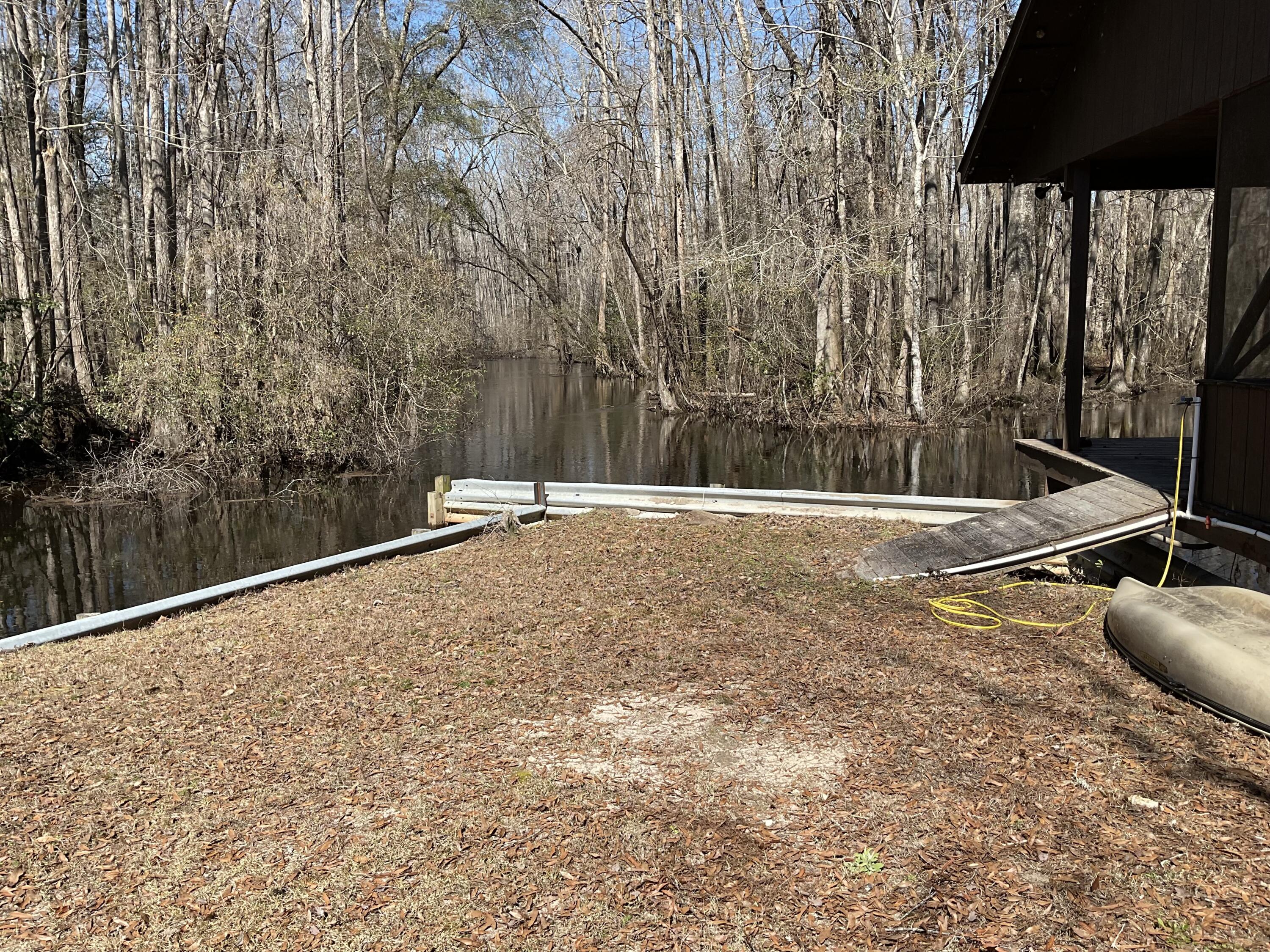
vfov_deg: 48.2
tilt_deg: -8.1
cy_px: 476
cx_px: 635
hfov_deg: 61.7
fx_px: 1064
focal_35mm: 29
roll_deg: +2.0
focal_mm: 3
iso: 16
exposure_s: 1/1195
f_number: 1.8
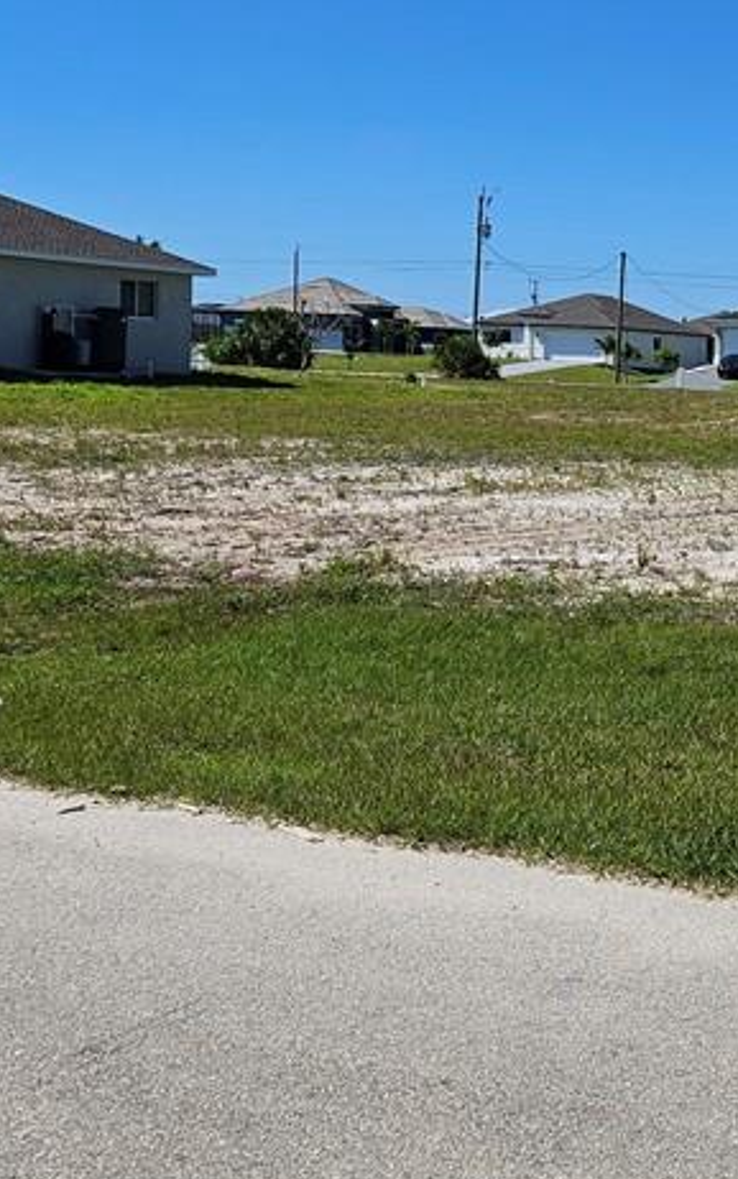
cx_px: 751
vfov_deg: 37.4
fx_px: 1737
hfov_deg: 23.0
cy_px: 480
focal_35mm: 54
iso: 25
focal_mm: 5.4
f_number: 1.8
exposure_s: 1/3657
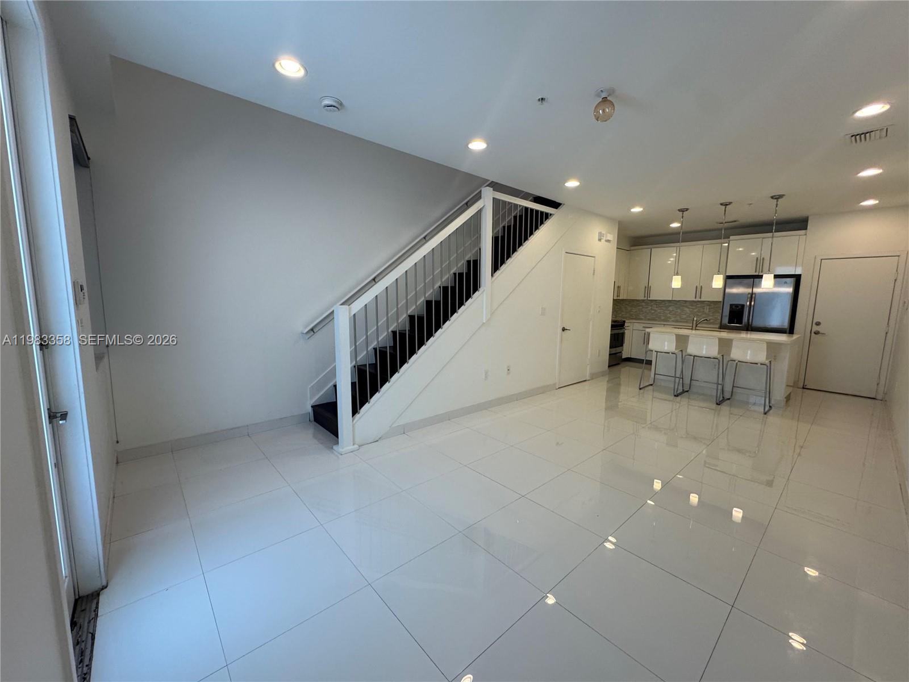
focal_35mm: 14
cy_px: 341
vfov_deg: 85.7
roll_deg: -1.5
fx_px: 368
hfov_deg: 102.1
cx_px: 454
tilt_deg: -7.5
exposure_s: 1/120
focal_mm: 2.22
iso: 160
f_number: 2.2
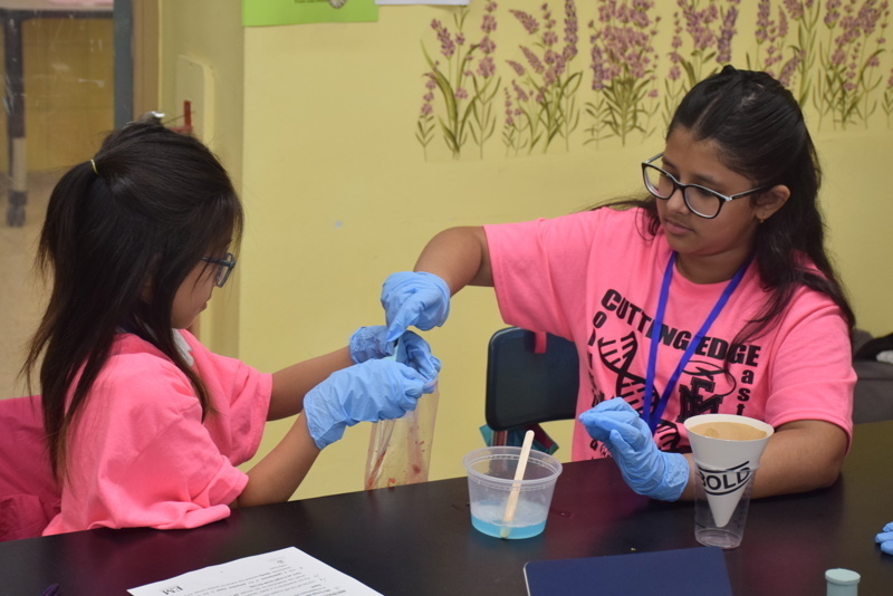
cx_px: 446
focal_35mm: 63
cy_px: 298
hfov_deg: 31.9
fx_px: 1563
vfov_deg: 21.6
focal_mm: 42
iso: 640
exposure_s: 1/60
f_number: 4.5
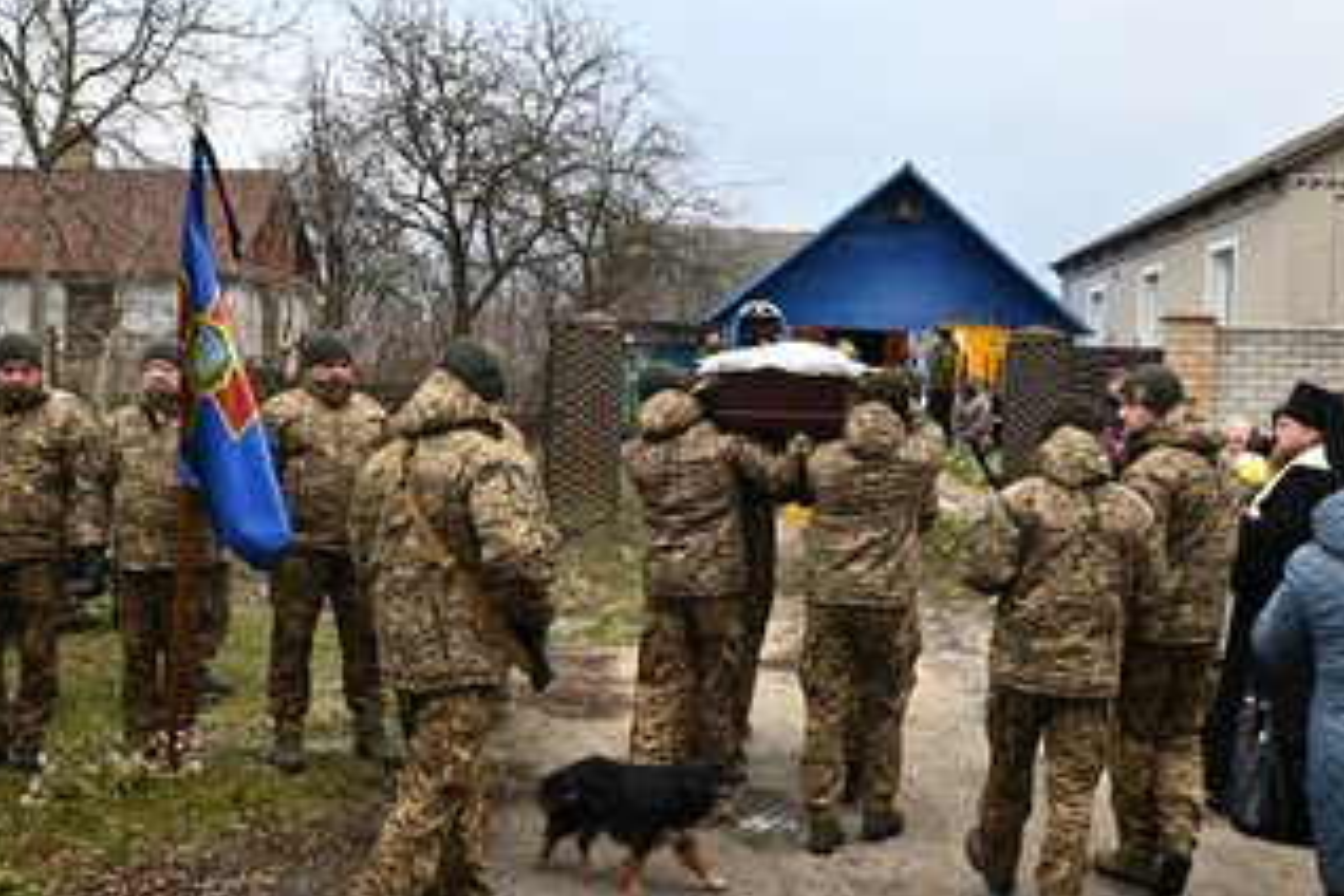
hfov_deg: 44.5
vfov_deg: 30.5
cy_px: 484
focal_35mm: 44
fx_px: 1643
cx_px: 685
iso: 1100
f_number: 8
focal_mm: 35
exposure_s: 1/250
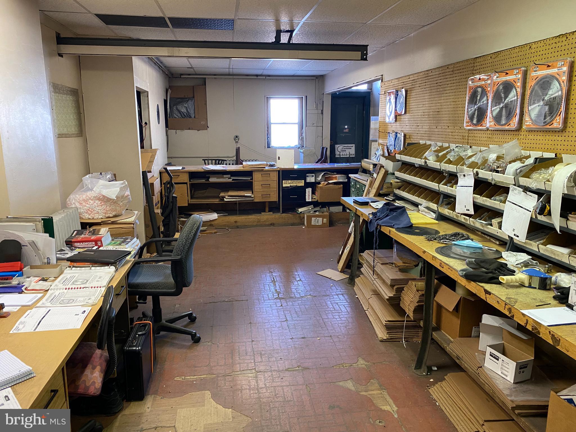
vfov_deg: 53.1
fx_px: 433
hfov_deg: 67.3
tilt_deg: -12.4
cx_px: 288
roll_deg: +0.7
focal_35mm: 26
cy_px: 216
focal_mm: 4.25
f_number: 1.8
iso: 250
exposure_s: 1/60
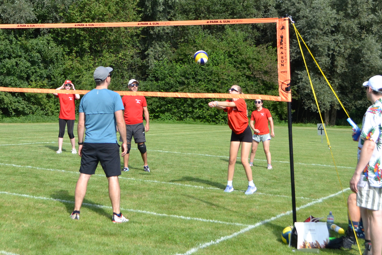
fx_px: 743
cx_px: 138
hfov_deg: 28.7
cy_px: 67
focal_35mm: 70
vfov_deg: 19.3
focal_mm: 26
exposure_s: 1/1250
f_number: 5
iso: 400
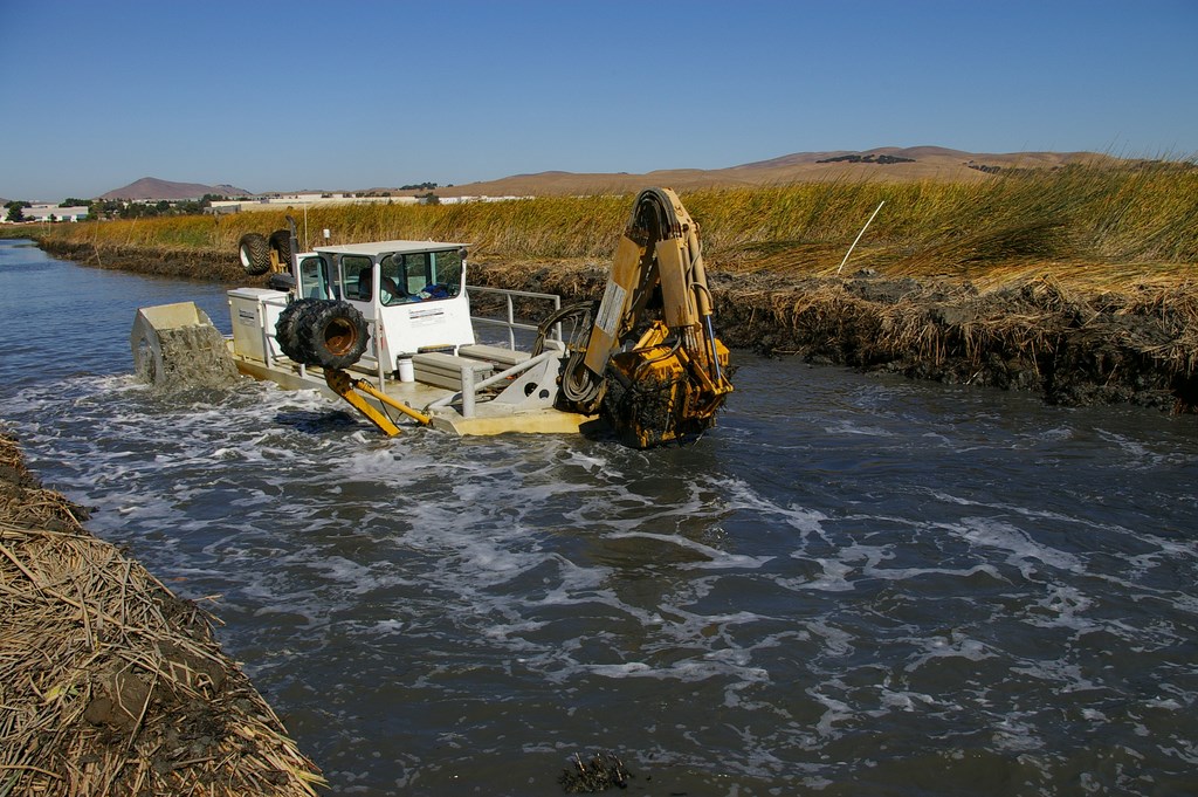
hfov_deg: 62.0
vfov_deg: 43.5
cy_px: 398
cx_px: 599
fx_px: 998
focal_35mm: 30
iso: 200
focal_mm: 20
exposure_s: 1/250
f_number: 13
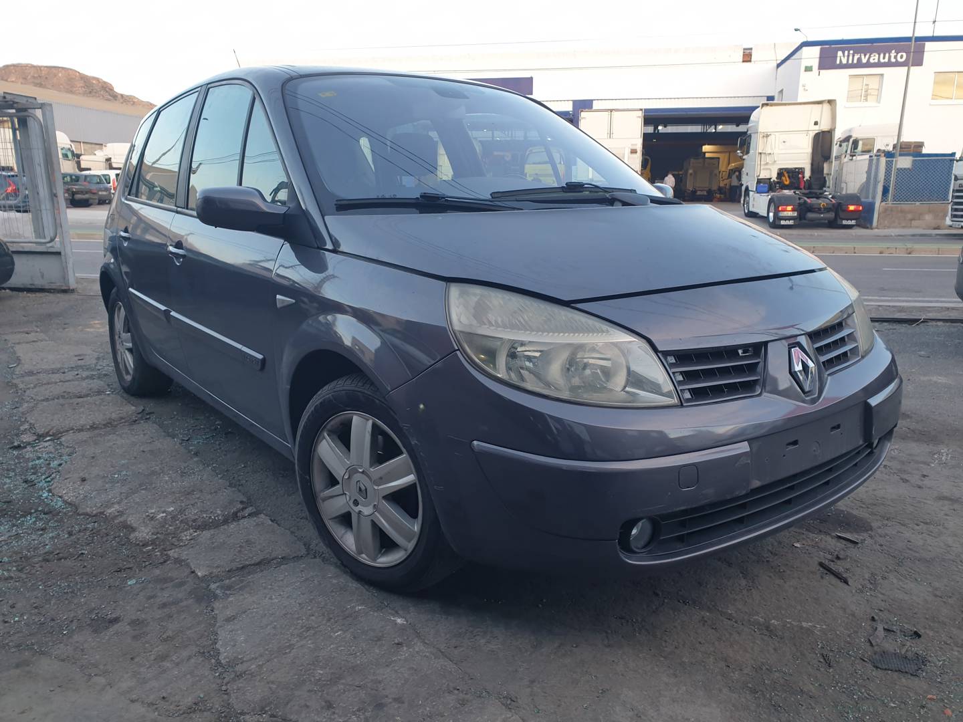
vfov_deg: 53.1
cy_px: 361
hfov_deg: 67.3
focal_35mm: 26
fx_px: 723
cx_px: 482
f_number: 2.4
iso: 50
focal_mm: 4.3
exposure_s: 1/50
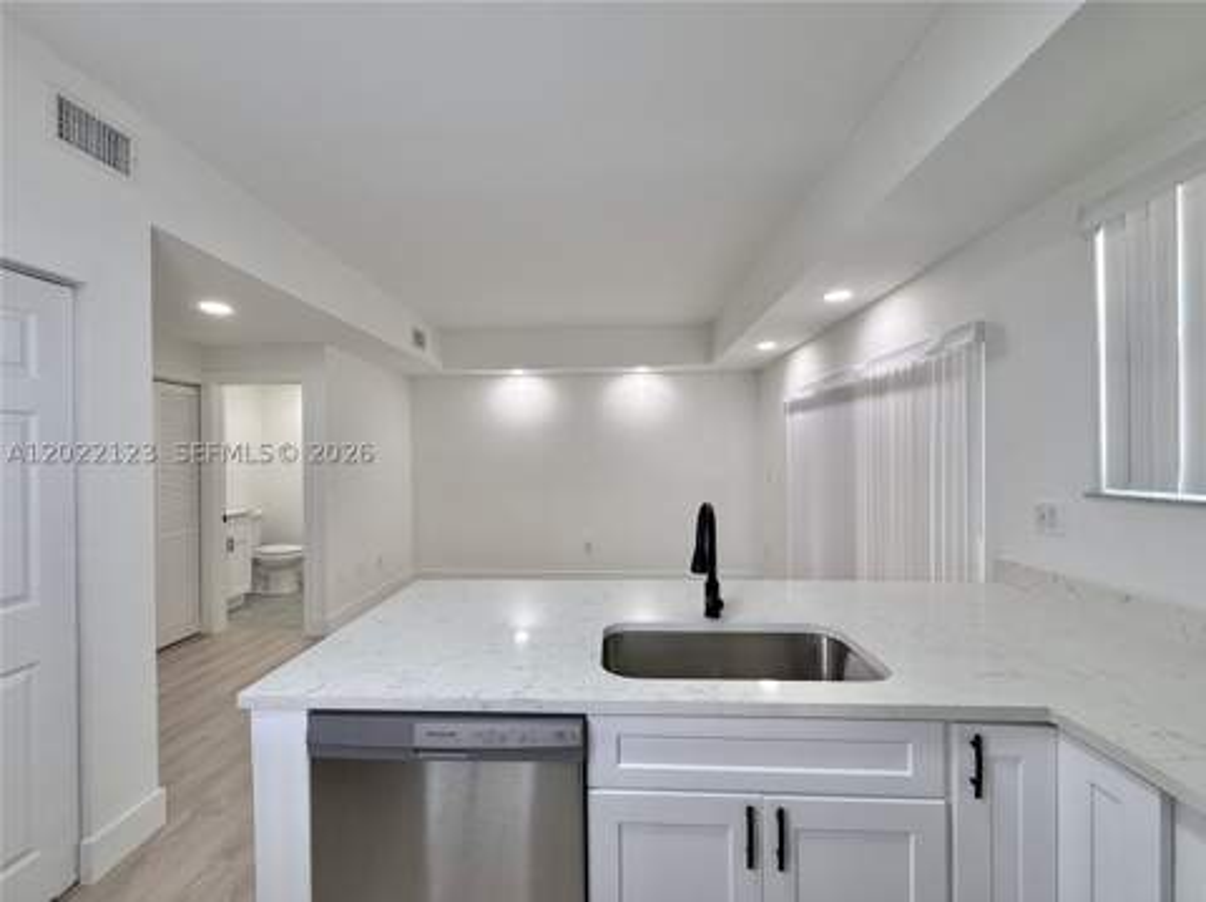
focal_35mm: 14
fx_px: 487
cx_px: 603
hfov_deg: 102.1
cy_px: 451
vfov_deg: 85.6
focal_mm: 2.22
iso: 64
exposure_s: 1/99
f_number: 2.2
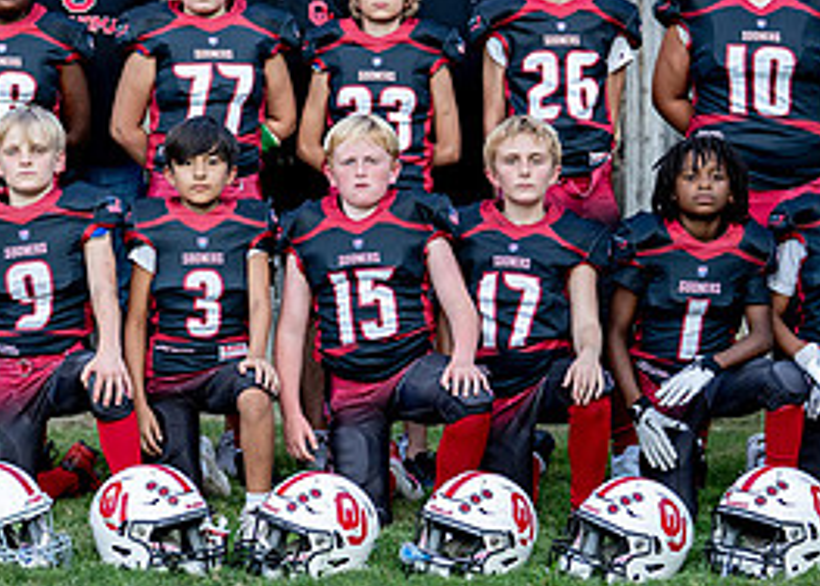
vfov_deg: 10.3
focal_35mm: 139
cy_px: 190
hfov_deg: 14.4
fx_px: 3238
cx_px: 305
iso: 400
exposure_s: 1/1250
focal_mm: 50
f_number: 1.8
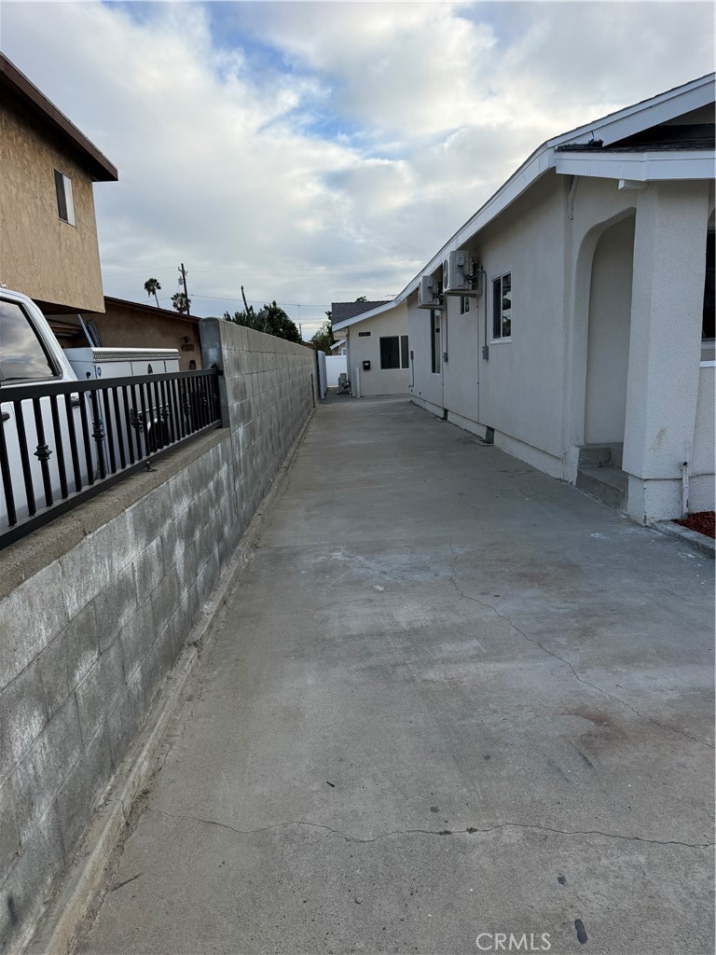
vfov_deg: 71.6
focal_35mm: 24
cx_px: 358
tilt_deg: -10.9
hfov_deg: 56.8
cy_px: 478
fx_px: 662
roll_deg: +0.3
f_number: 1.78
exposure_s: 1/3279
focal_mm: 6.76
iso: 100
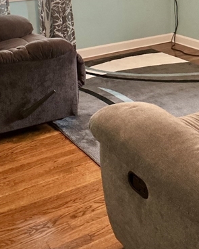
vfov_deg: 31.3
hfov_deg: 25.8
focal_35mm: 59
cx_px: 119
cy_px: 60
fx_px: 434
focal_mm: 3
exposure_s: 1/30
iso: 320
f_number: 1.8
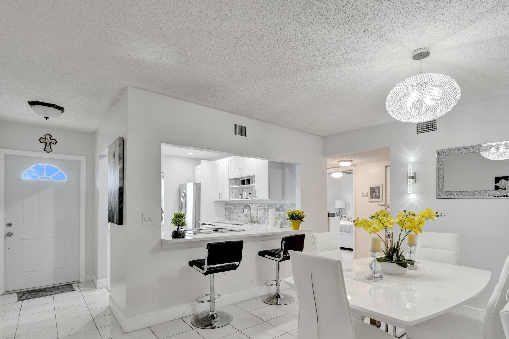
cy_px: 199
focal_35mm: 19
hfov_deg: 86.8
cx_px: 274
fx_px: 269
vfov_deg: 64.1
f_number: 8
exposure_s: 1/50
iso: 1600
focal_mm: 16
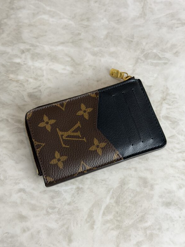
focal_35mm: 49
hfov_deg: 29.7
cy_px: 123
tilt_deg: -68.7
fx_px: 349
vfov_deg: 38.9
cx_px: 92
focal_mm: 6.76
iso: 80
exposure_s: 1/120
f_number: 1.78
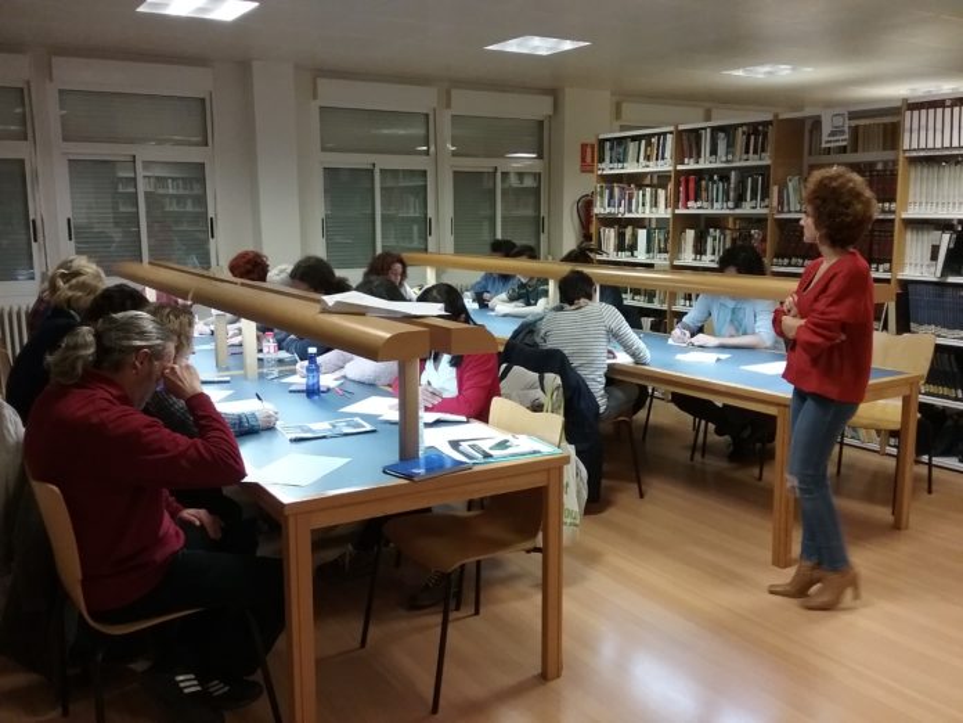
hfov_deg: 58.4
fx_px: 862
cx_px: 482
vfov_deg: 45.4
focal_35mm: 31
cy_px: 362
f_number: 2.2
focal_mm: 3.3
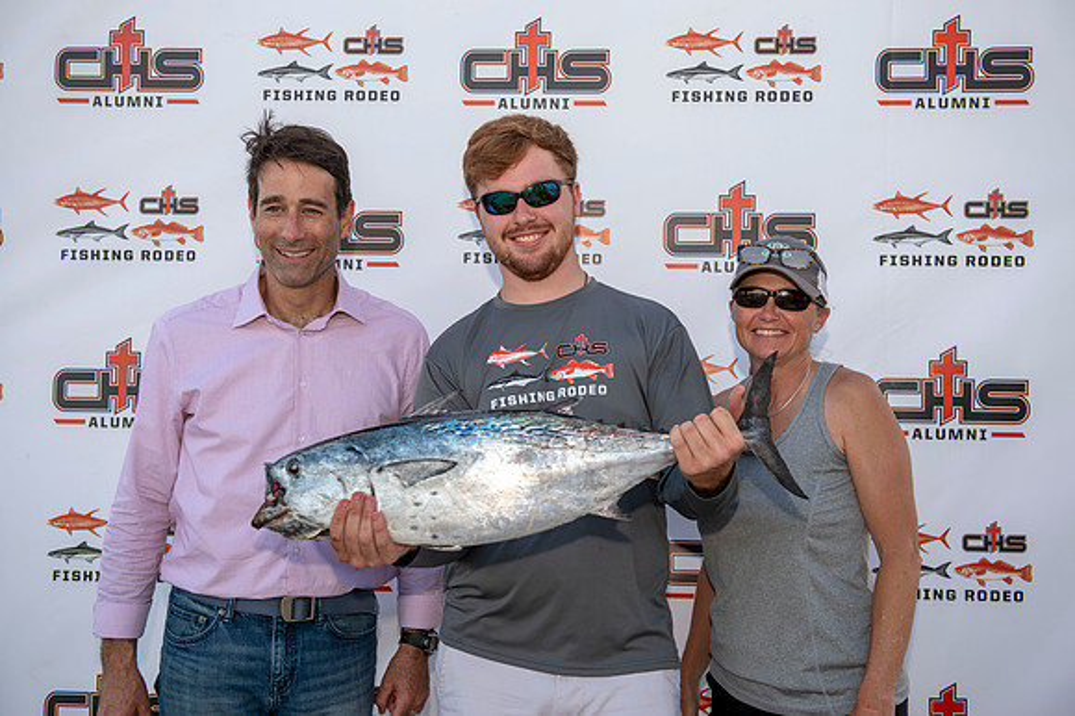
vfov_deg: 28.0
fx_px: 1432
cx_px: 538
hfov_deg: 41.1
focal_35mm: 48
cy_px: 358
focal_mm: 48
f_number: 4.5
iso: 50
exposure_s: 1/100
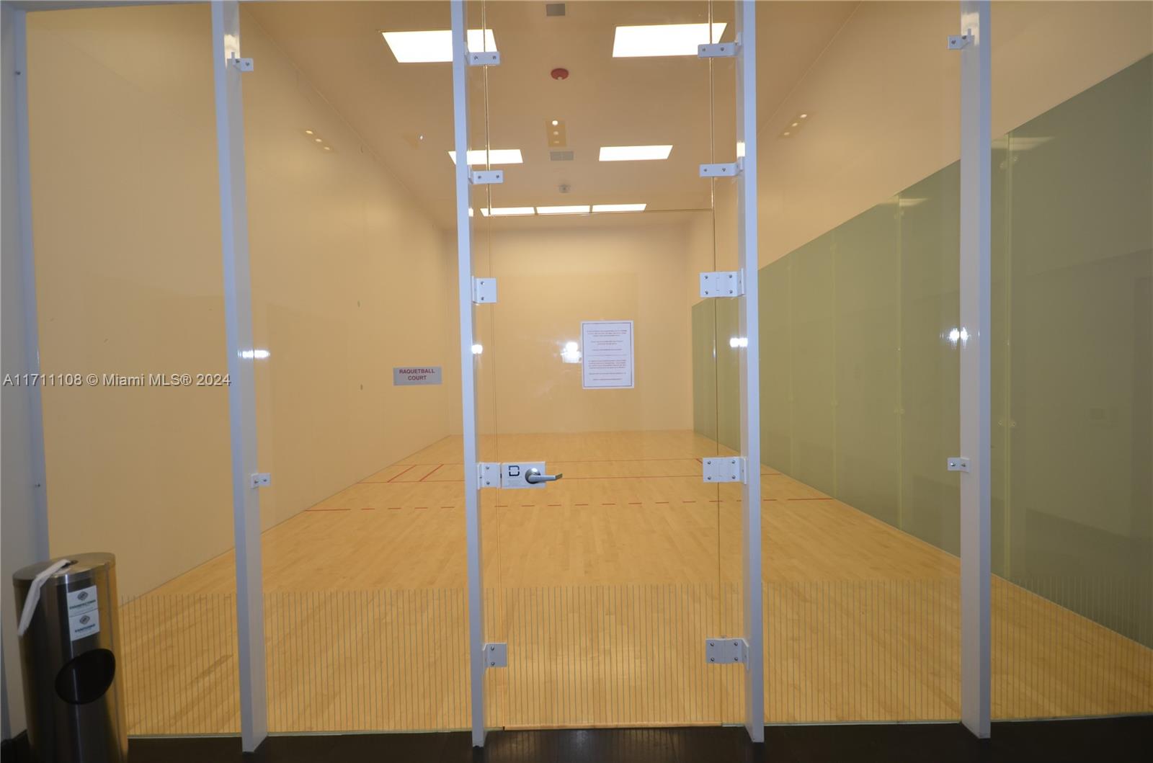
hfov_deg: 92.6
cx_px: 576
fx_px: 551
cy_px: 382
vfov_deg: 69.4
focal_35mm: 17
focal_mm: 11.5
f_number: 4.2
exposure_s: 1/80
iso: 200
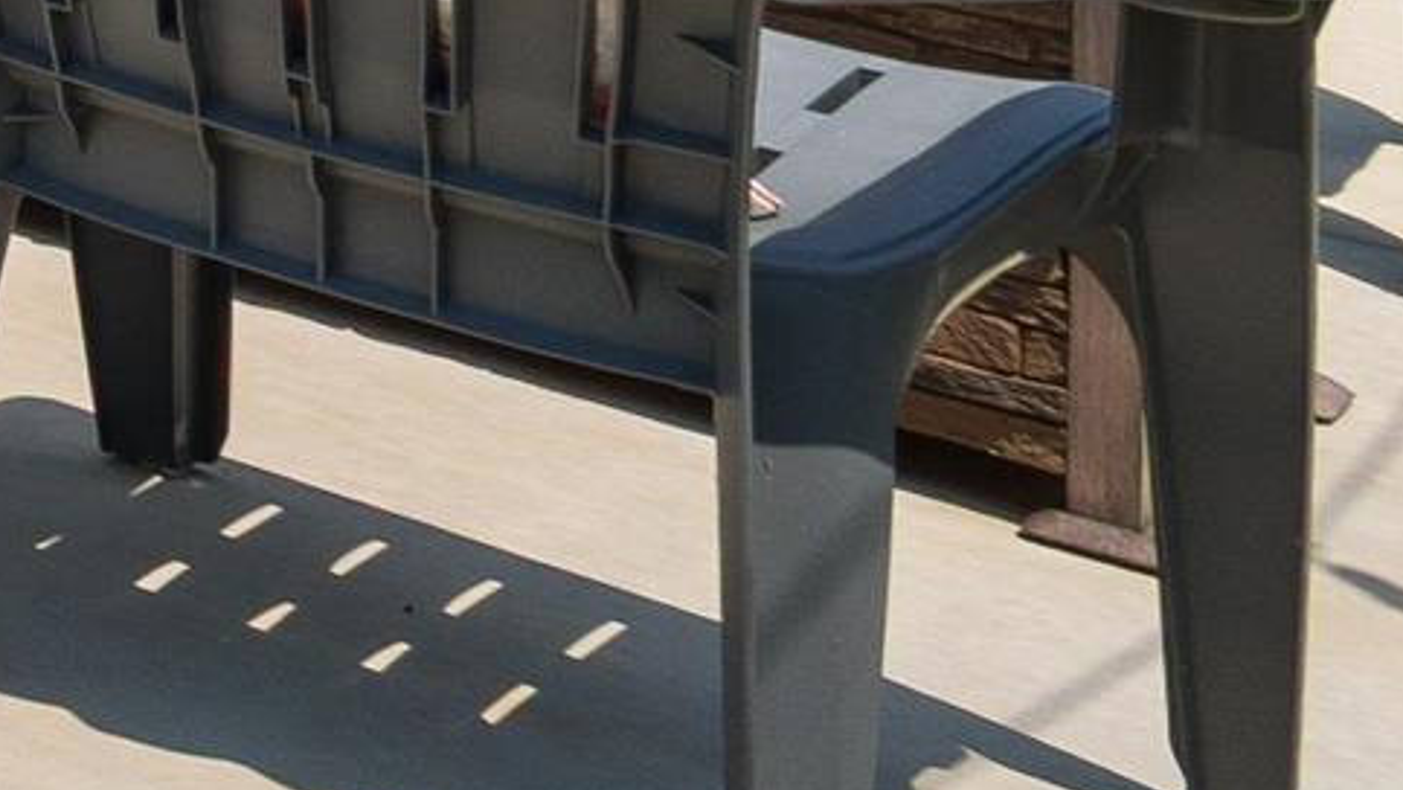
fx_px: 3721
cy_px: -1263
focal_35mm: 100
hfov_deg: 11.9
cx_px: -2664
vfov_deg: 10.1
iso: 100
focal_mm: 10
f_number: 8
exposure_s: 1/250
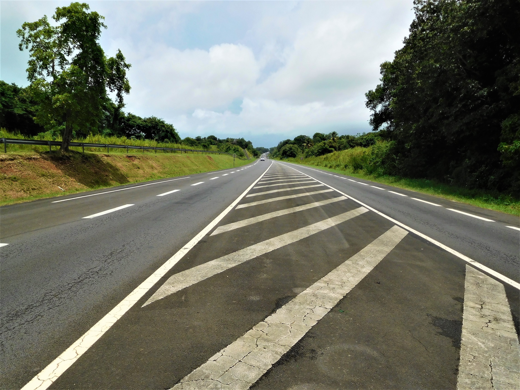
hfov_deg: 69.4
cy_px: 195
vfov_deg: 54.9
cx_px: 260
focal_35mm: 25
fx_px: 376
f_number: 6.8
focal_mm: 4.5
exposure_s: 1/800
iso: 125
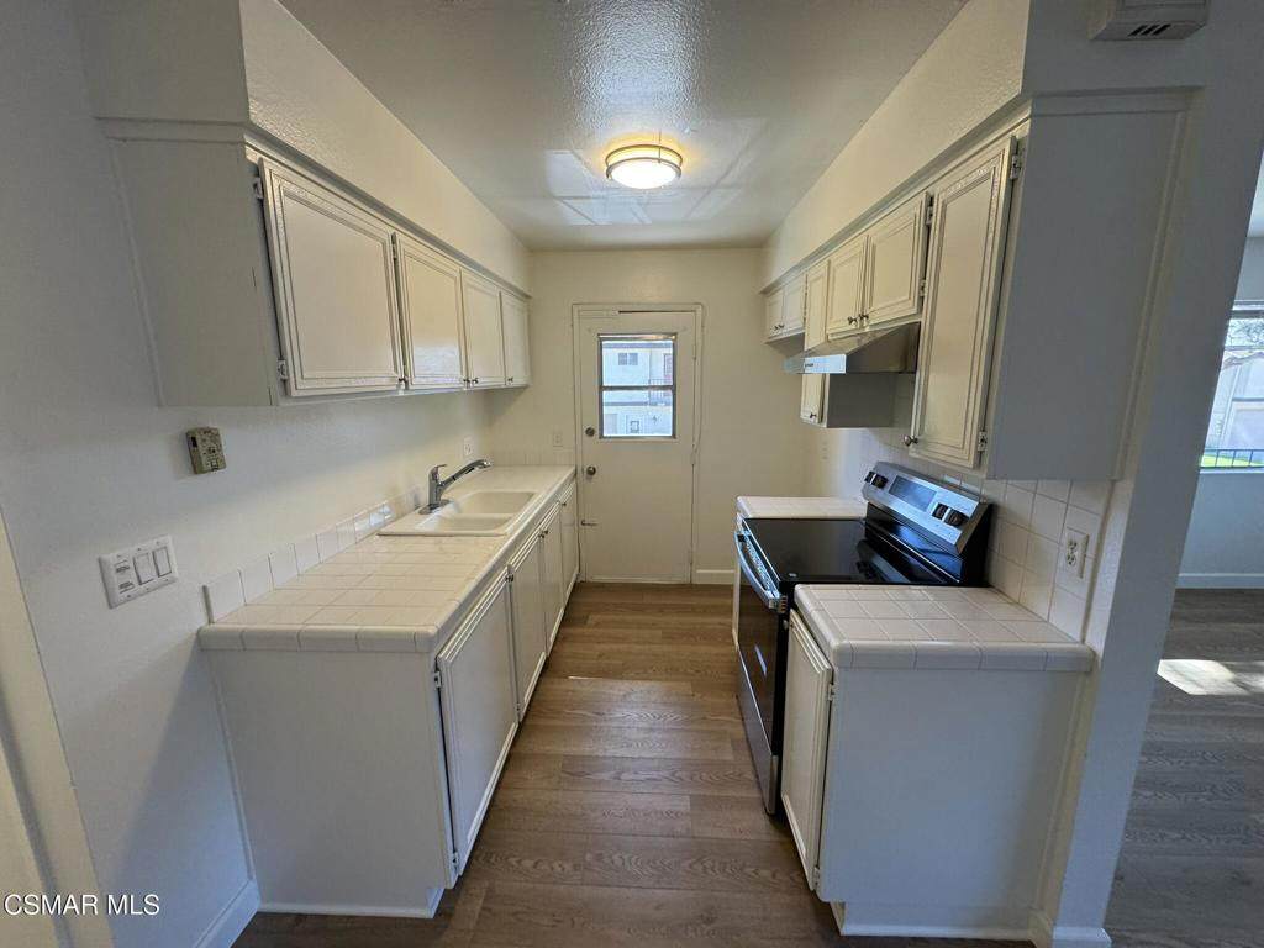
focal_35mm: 14
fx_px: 511
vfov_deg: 85.7
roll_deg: +0.6
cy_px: 474
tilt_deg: -11.4
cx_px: 632
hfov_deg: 102.1
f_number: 2.2
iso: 200
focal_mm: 2.22
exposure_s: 1/120
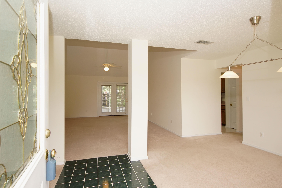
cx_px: 141
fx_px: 141
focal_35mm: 18
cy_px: 94
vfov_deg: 67.4
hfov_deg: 90.0
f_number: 4.5
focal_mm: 12
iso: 800
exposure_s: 1/160
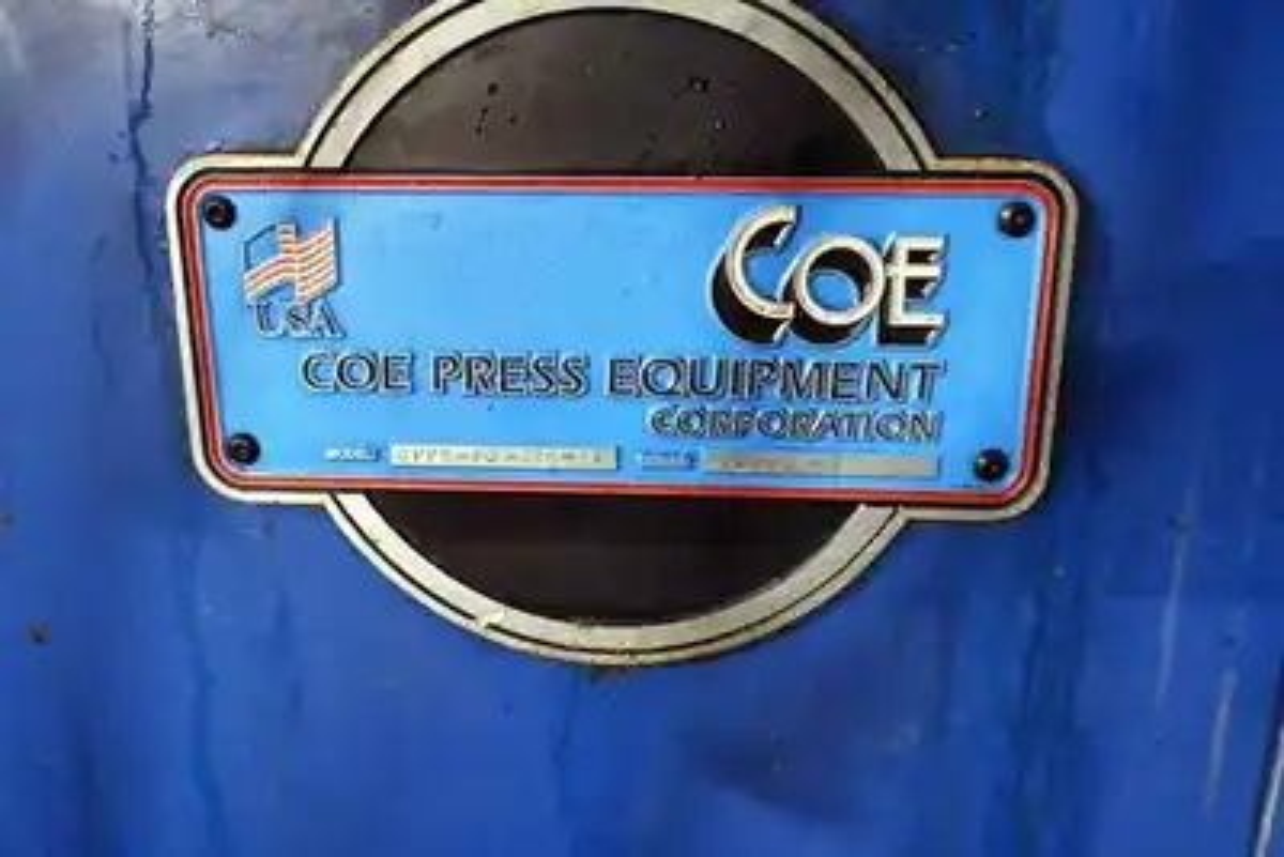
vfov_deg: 45.7
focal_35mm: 28
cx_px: 642
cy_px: 428
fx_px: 1017
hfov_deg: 64.5
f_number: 3.8
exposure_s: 1/25
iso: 12800
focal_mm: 19
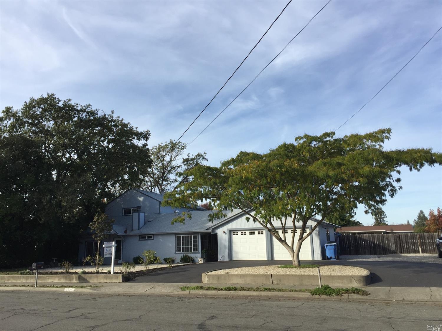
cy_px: 166
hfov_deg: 61.7
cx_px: 221
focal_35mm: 29
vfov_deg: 48.2
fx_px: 370
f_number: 2.2
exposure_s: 1/1276
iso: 32
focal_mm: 4.15
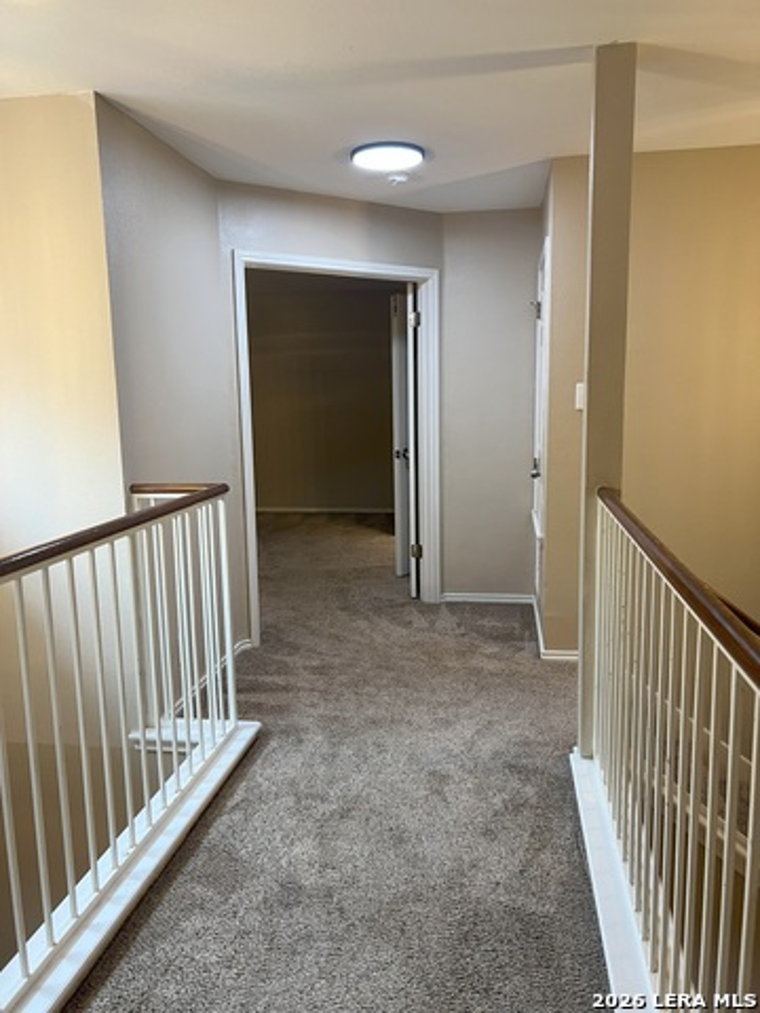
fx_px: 761
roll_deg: +0.5
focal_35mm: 26
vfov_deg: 67.3
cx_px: 380
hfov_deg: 53.1
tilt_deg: -8.3
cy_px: 506
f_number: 1.5
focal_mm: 5.7
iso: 100
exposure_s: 1/60
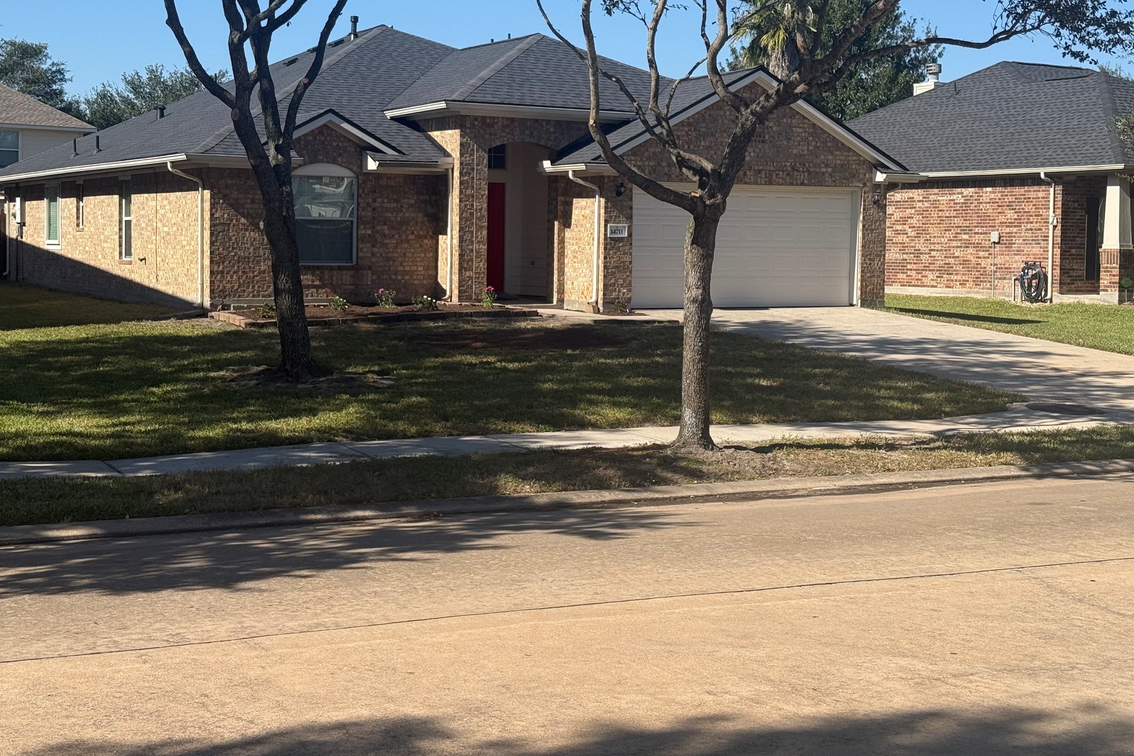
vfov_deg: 25.0
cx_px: 558
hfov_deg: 36.9
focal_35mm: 54
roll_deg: -0.8
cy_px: 302
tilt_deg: -1.5
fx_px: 1701
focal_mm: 6.76
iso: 64
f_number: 1.78
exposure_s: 1/3226
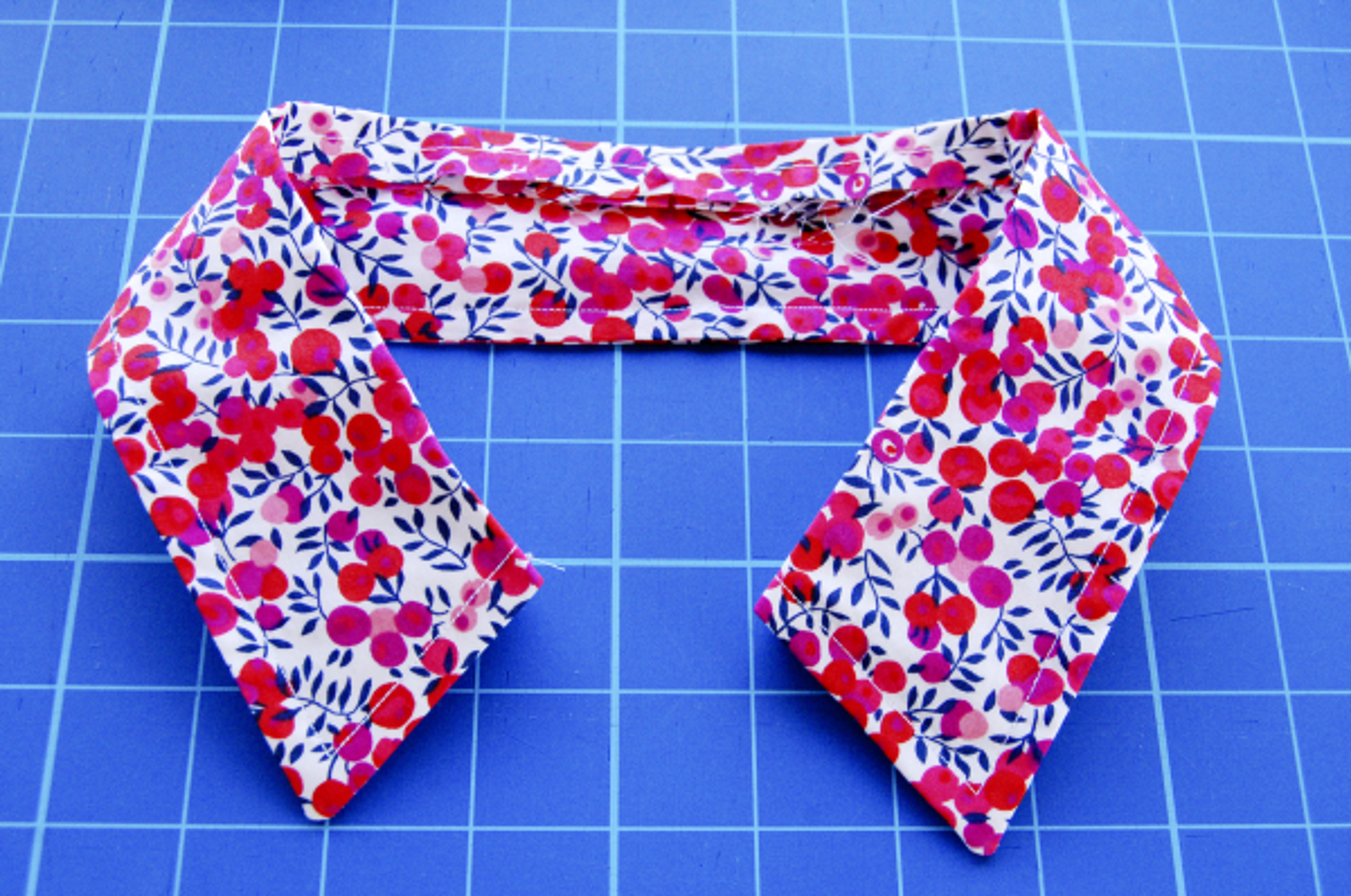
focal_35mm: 45
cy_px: 448
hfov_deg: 43.7
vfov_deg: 29.8
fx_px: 1686
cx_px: 676
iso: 1600
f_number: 7.1
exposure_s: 1/200
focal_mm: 30
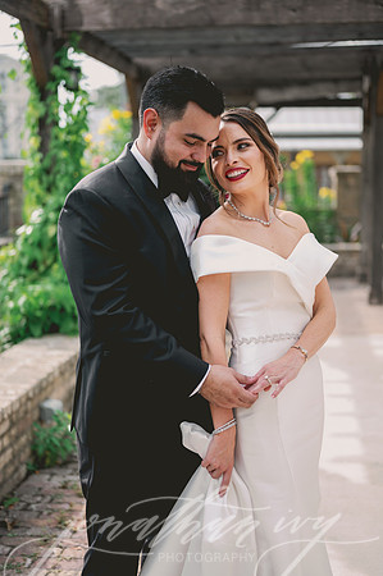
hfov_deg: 26.9
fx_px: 800
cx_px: 192
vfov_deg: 39.6
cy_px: 288
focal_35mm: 50
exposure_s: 1/800
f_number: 2
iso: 64
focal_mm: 50
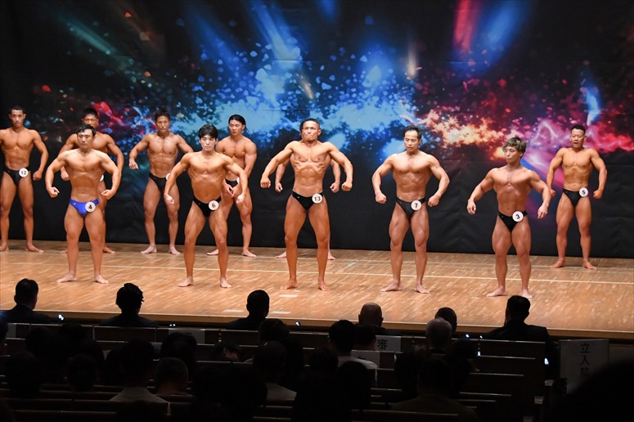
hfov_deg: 16.1
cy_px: 211
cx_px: 317
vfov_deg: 10.8
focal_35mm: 127
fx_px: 2236
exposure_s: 1/400
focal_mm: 85
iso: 8000
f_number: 5.6
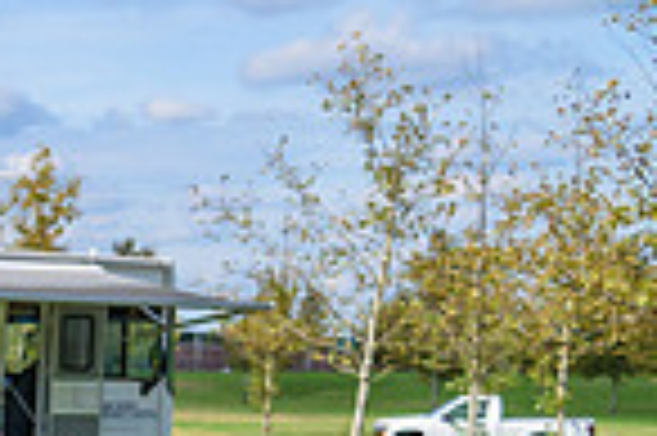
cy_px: 614
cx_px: -630
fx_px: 2461
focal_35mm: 135
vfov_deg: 9.9
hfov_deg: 13.2
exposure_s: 1/250
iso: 64
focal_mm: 34
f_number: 4
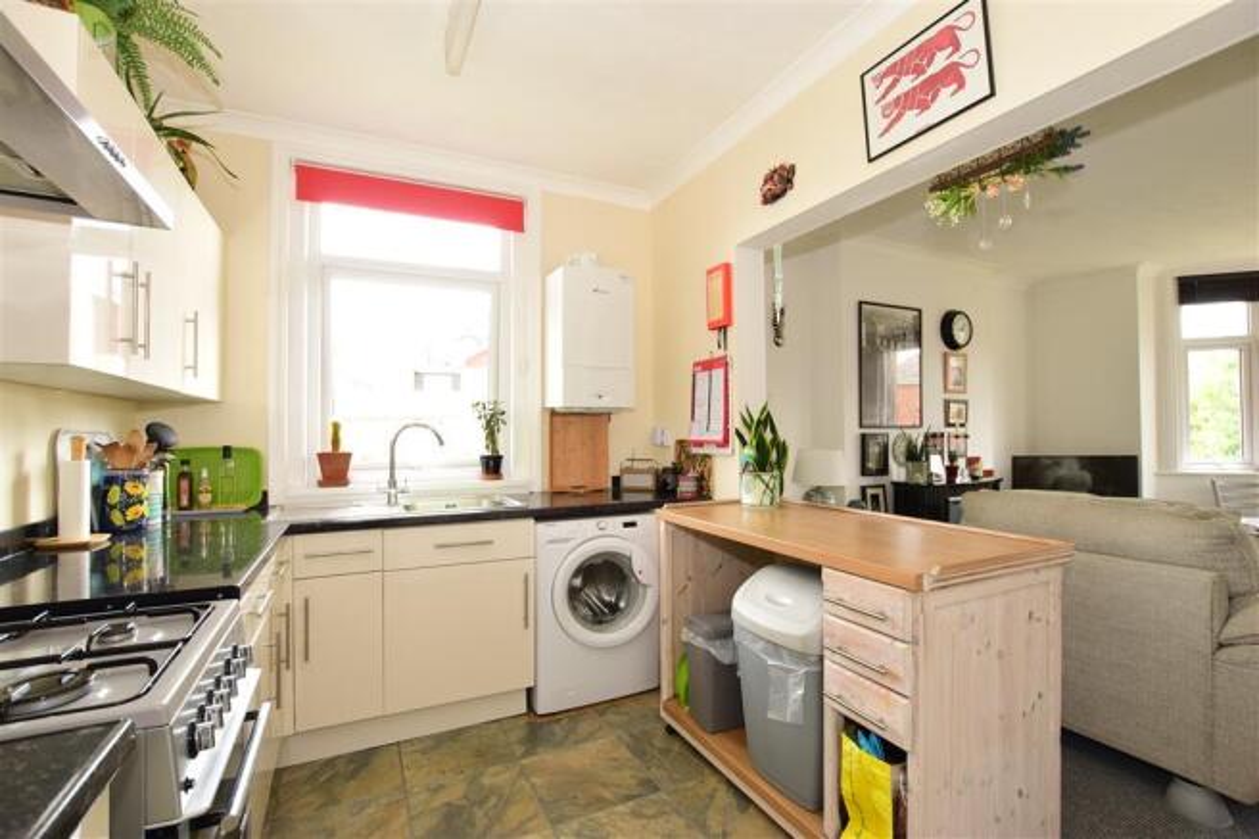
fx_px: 524
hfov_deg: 100.4
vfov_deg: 77.3
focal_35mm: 15
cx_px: 630
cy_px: 420
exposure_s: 1/50
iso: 640
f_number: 6.3
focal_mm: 10
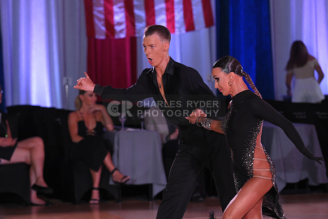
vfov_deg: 7.6
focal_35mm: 180
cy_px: 110
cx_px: 164
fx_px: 1640
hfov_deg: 11.4
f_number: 5.6
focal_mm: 180
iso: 1600
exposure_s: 1/200
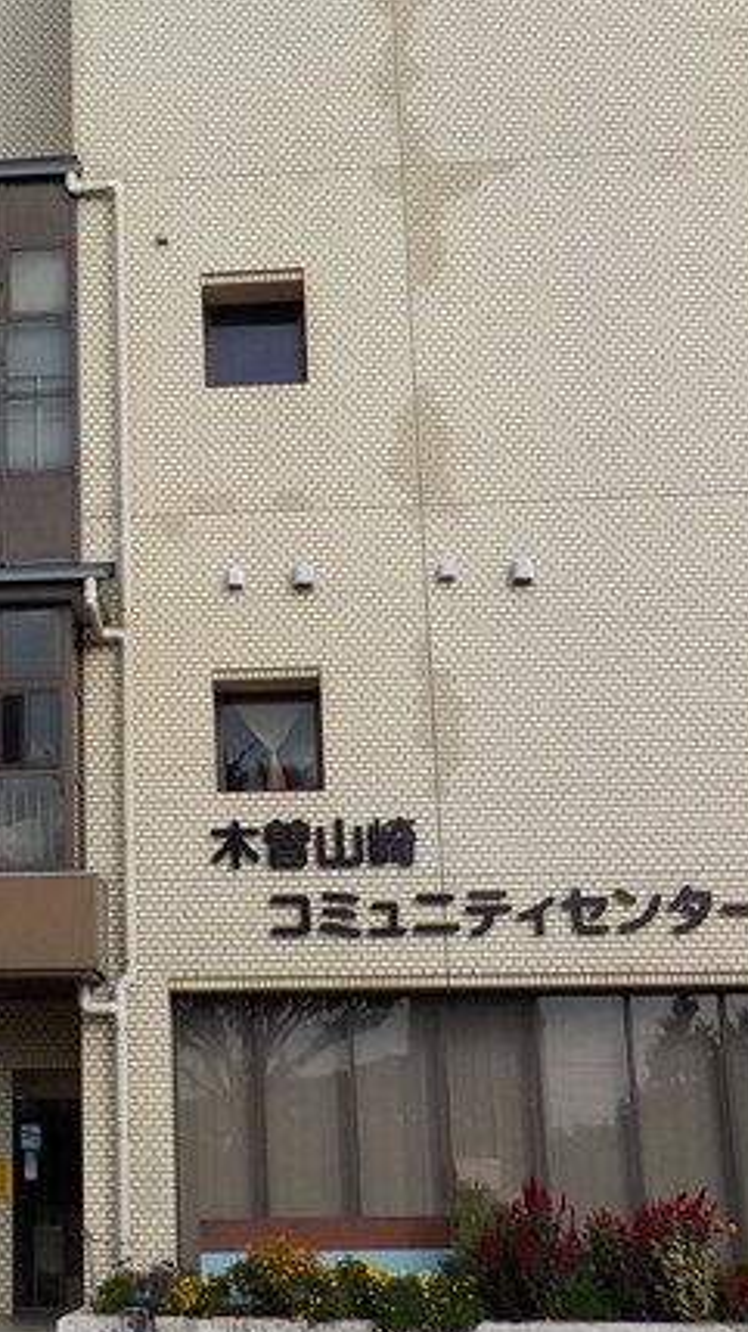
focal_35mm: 61
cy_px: 469
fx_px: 2153
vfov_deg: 34.1
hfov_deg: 19.1
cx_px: -3
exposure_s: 1/1000
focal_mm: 4.1
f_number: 3.3
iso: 125
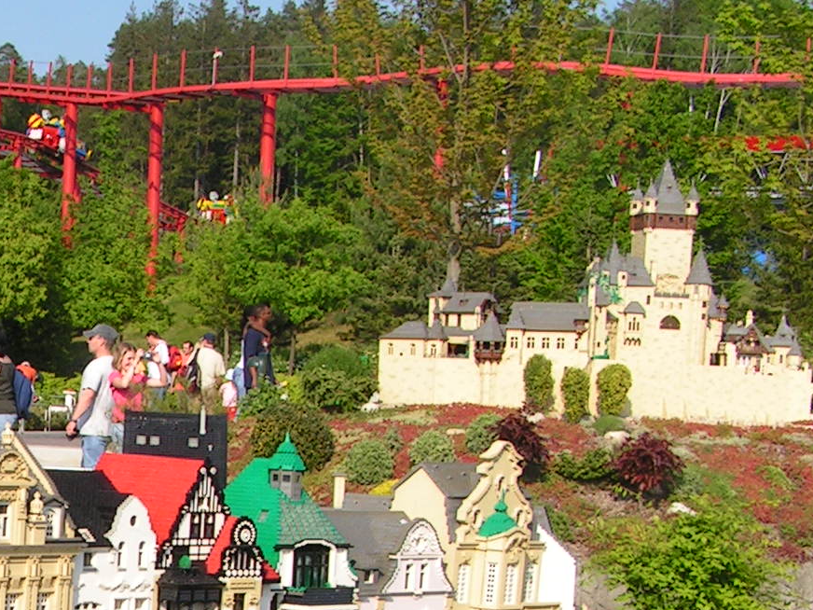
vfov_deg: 14.7
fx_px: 2325
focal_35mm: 99
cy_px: 601
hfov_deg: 19.0
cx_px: -94
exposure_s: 1/320
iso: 50
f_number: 5.6
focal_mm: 6.3
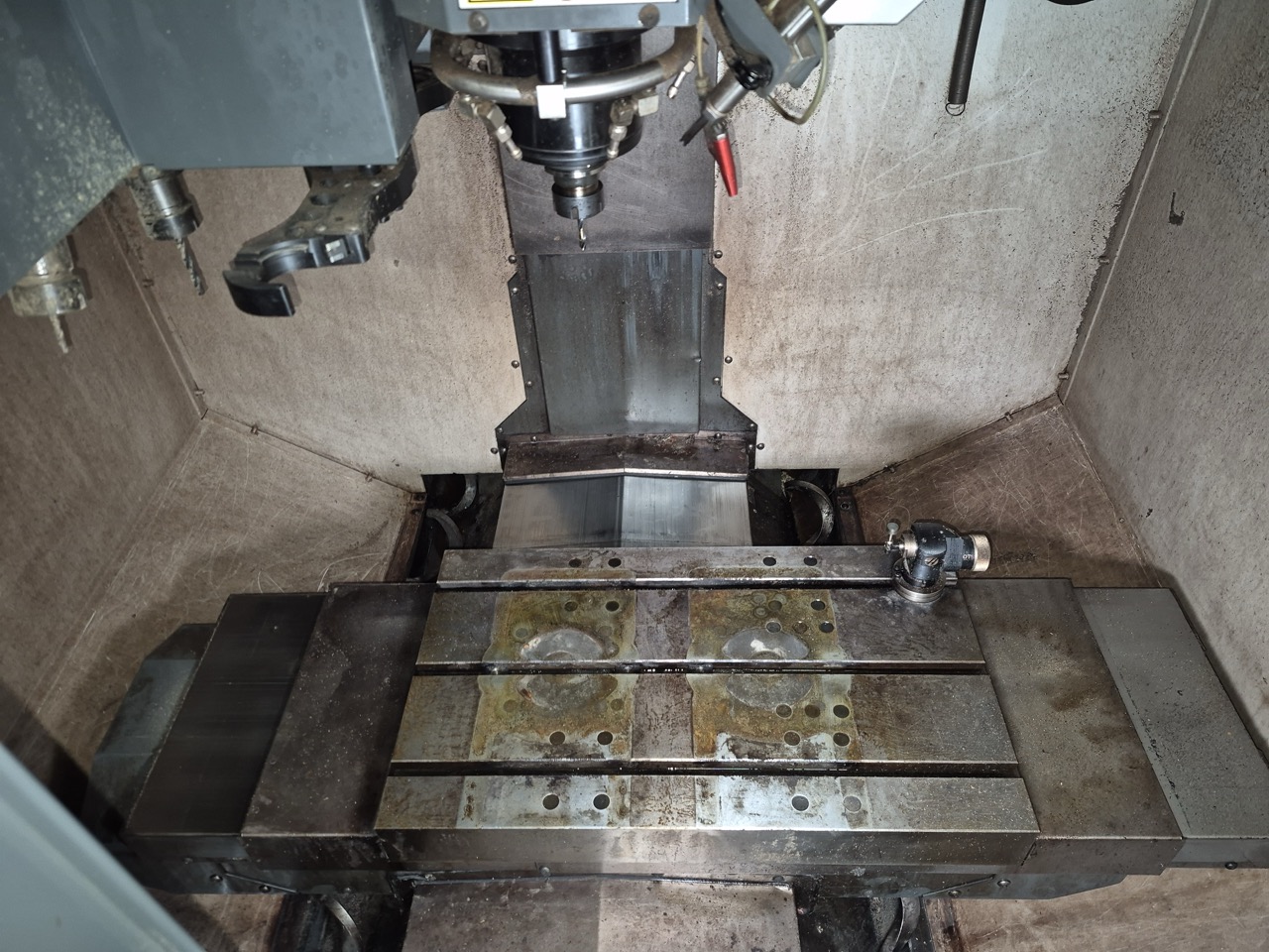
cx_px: 634
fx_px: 843
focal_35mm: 23
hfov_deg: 73.9
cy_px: 476
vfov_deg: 58.9
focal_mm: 5.4
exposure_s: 1/15
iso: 125
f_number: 1.8
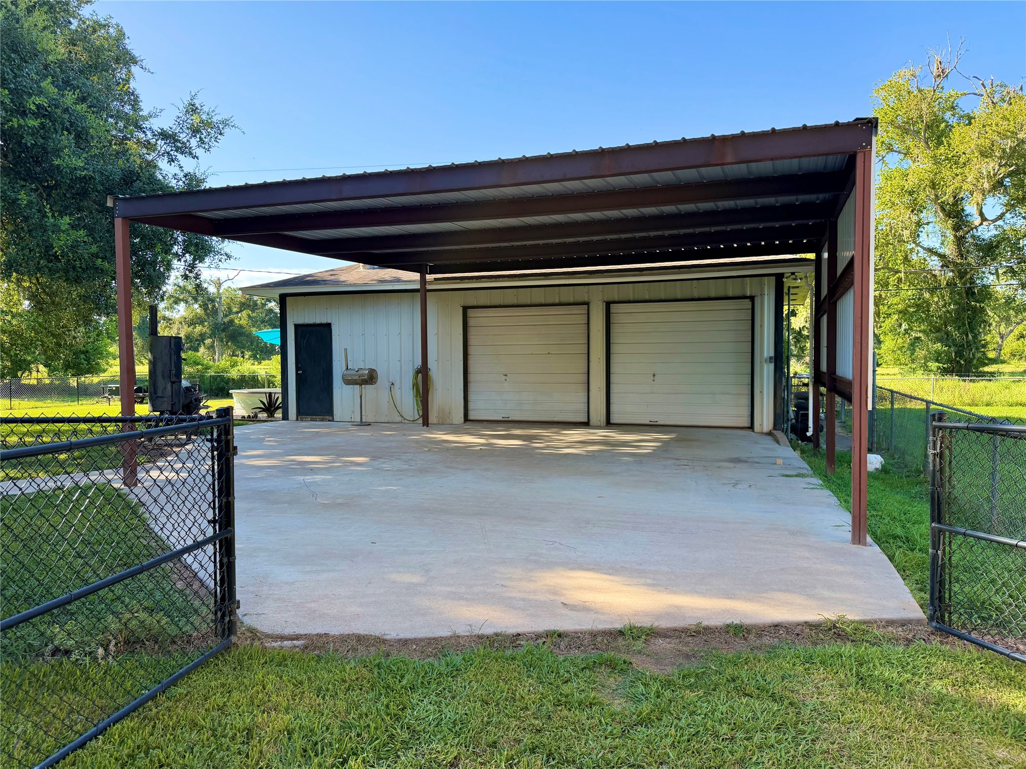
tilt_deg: -1.5
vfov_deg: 56.8
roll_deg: +0.9
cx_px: 513
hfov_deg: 71.6
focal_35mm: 24
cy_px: 384
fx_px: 711
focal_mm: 6.76
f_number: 1.78
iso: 100
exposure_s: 1/1271
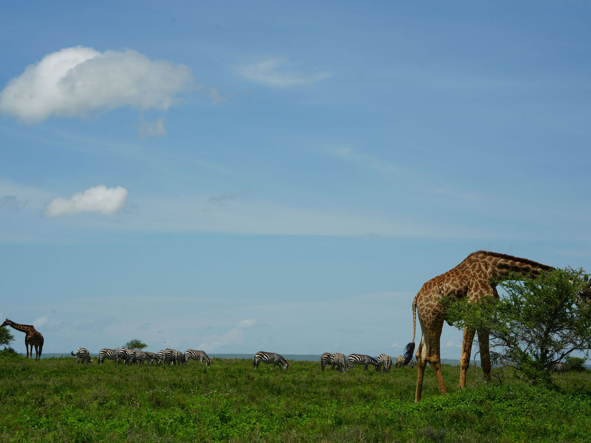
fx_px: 1963
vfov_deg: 12.9
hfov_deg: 17.1
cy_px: 222
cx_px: 284
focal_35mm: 115
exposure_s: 1/250
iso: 100
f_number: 11
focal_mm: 106
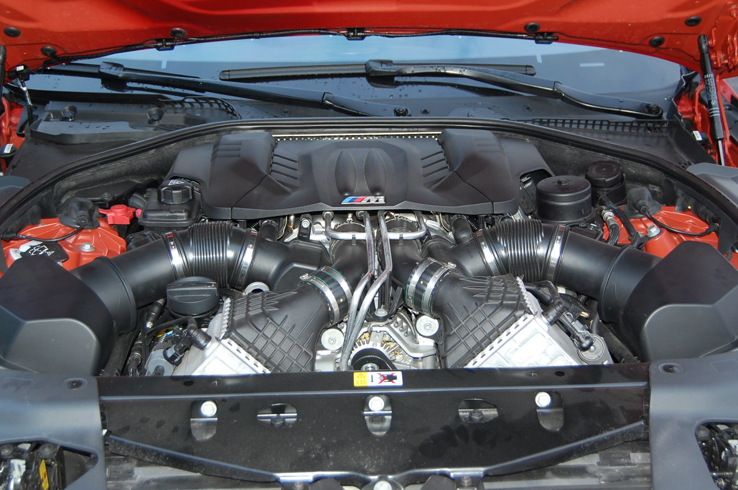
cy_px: 209
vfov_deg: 25.0
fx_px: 1105
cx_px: 371
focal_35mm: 54
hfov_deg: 36.9
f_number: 4.2
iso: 400
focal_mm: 30
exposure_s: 1/60
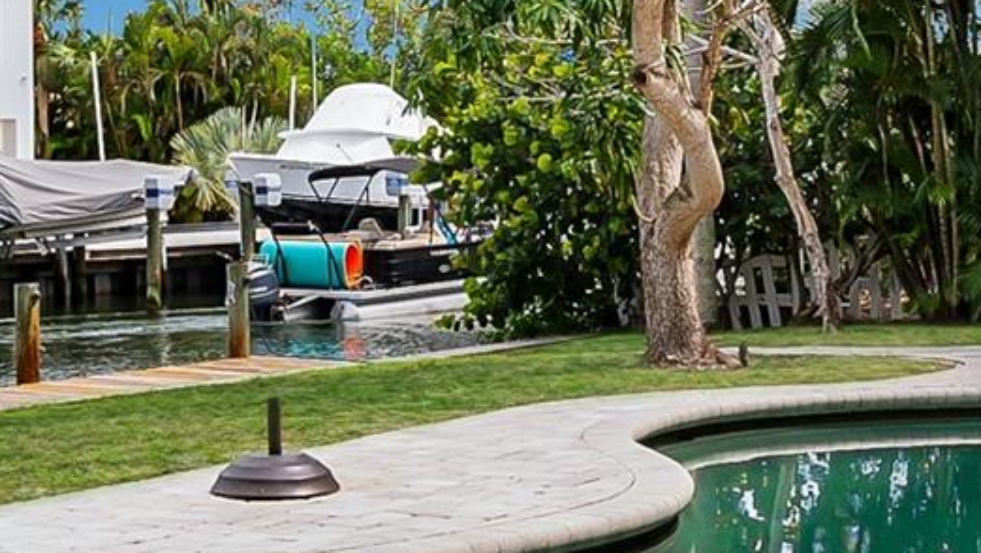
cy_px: 168
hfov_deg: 27.5
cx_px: 479
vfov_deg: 15.7
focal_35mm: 77
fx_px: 2004
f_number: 9
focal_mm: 16
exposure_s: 1/100
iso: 80
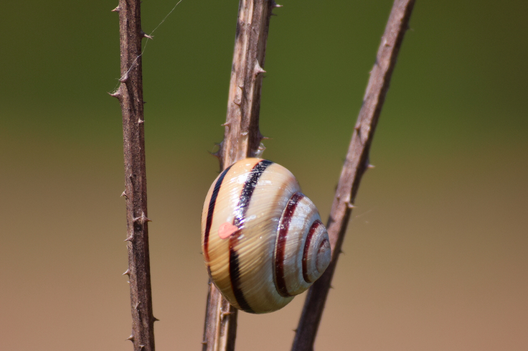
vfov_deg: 4.6
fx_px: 4397
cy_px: 176
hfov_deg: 6.9
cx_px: 264
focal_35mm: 300
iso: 280
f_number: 5.6
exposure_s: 1/1600
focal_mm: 200
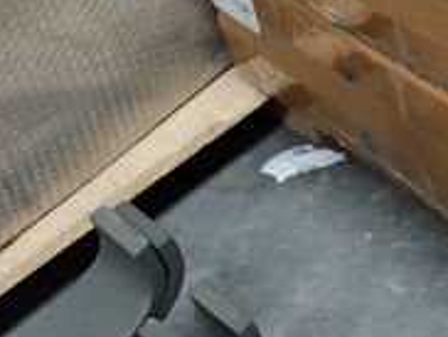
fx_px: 1309
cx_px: 844
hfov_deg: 16.0
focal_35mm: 101
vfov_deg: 13.9
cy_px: -155
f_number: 1.65
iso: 800
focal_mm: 6.14
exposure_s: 1/100
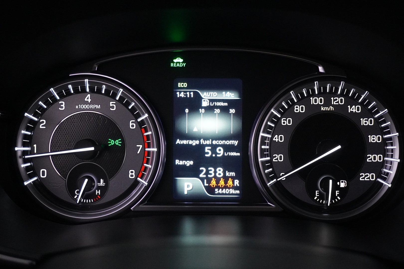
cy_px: 134
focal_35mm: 40
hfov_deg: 47.9
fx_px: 454
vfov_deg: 33.0
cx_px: 202
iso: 4000
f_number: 4.5
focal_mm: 27
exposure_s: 1/60
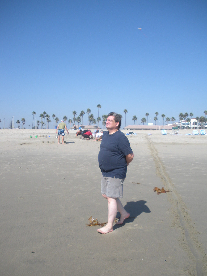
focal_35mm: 36
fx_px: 287
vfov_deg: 51.4
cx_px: 104
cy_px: 138
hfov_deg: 39.7
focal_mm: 6.3
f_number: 3.5
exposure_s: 1/734
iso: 64
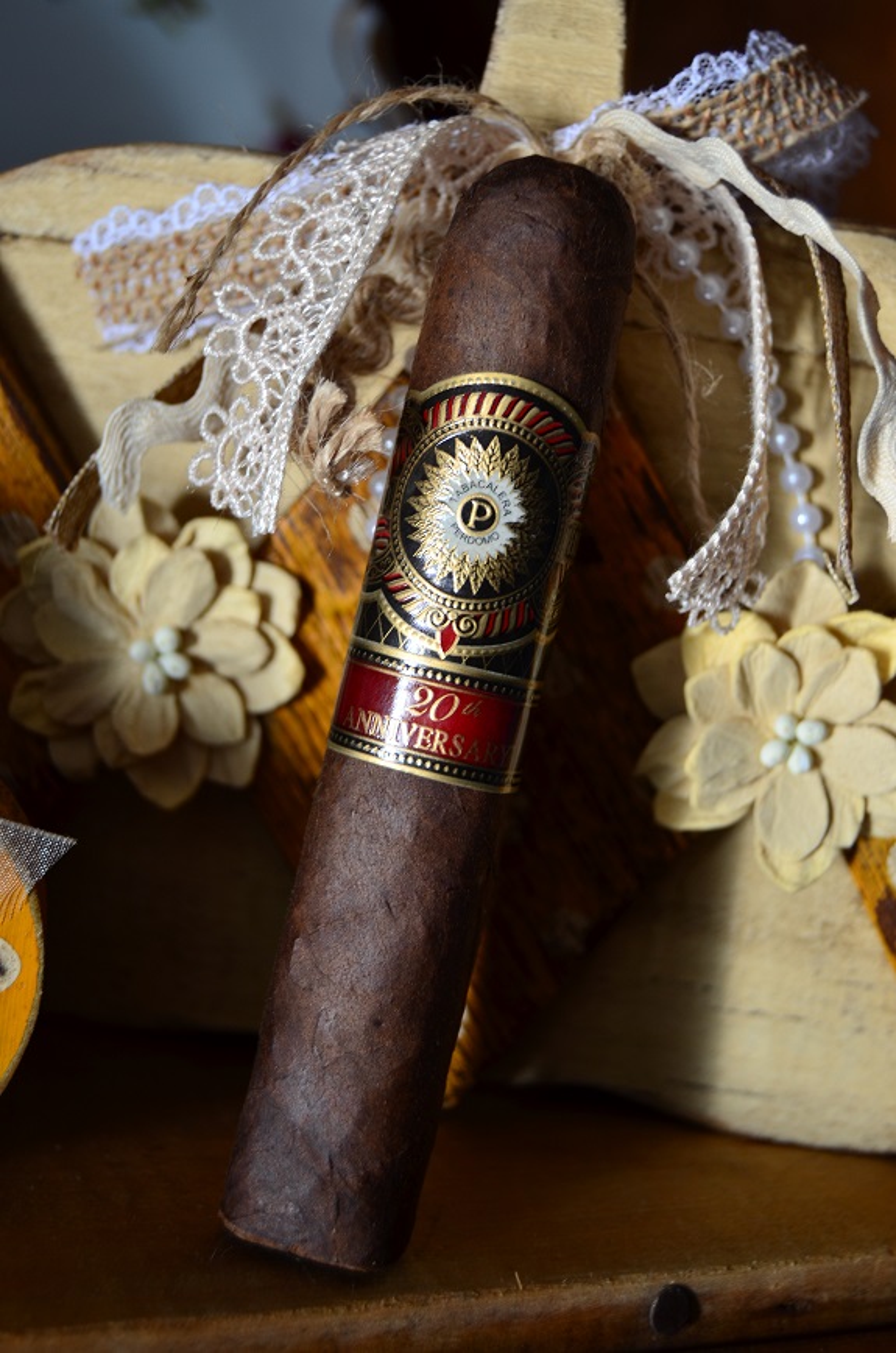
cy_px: 676
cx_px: 448
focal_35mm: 57
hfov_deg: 23.7
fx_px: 2137
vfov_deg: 35.1
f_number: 4.8
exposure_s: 1/30
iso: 220
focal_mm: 38
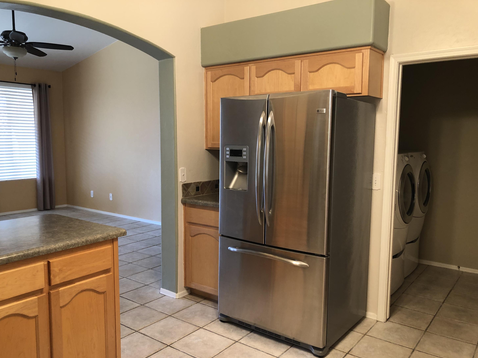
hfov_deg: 61.7
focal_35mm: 29
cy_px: 185
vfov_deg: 48.2
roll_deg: -0.4
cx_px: 231
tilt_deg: -6.8
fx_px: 400
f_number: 1.8
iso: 40
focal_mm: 3.99
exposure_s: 1/15
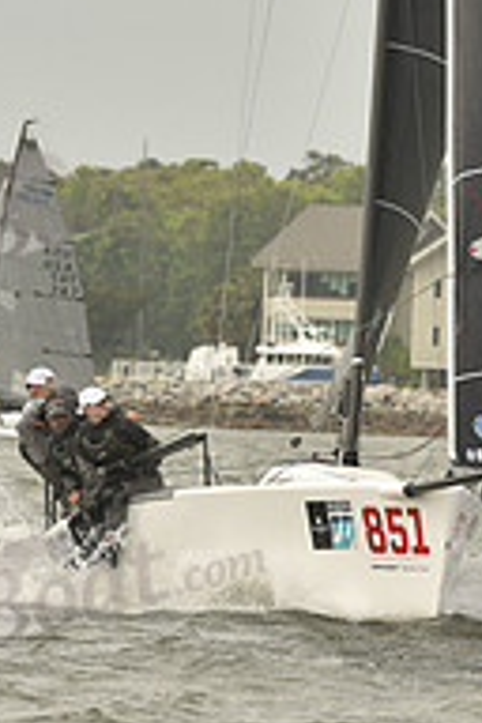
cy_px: -15
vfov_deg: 2.5
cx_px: 461
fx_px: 16367
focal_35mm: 815
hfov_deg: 1.7
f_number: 9
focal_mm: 270
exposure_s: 1/1000
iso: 400
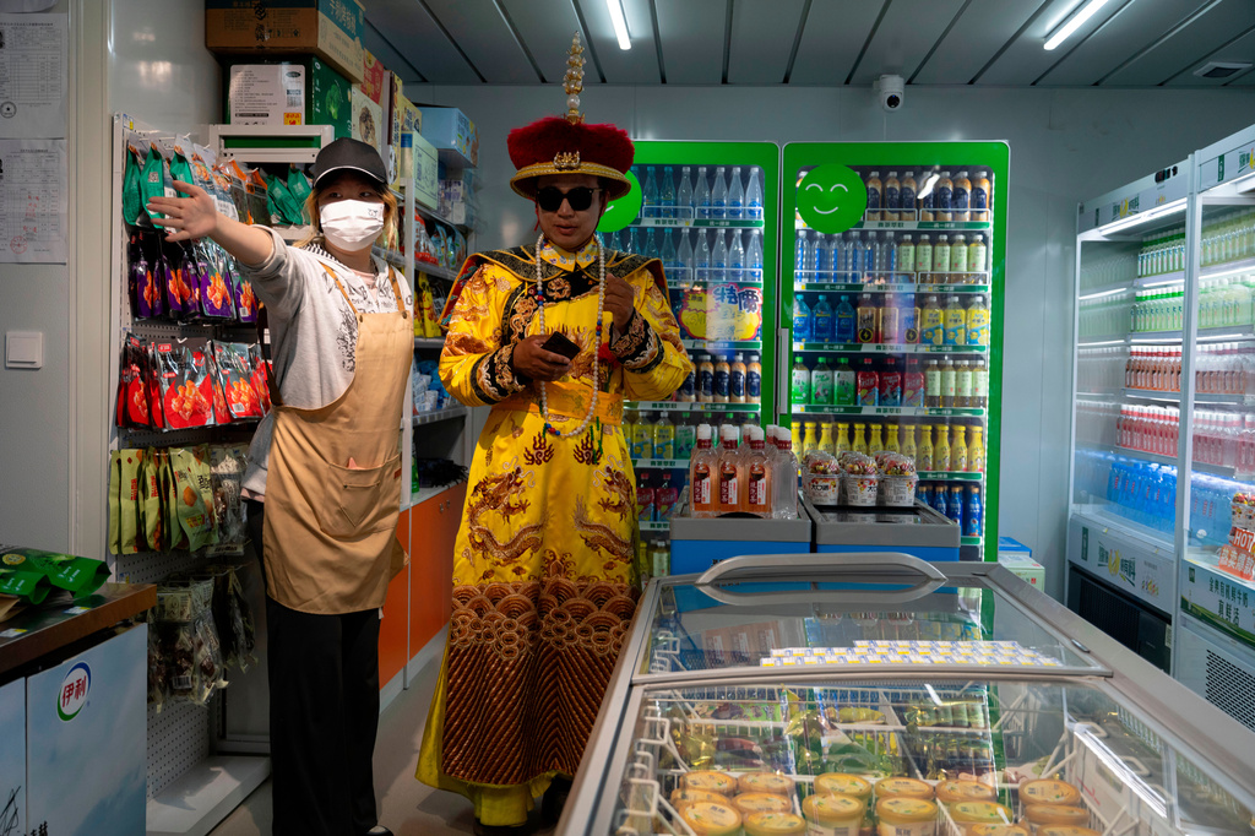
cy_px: 418
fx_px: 1220
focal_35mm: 35
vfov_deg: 37.8
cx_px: 628
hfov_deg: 54.4
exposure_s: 1/320
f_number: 4
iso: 1000
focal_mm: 35
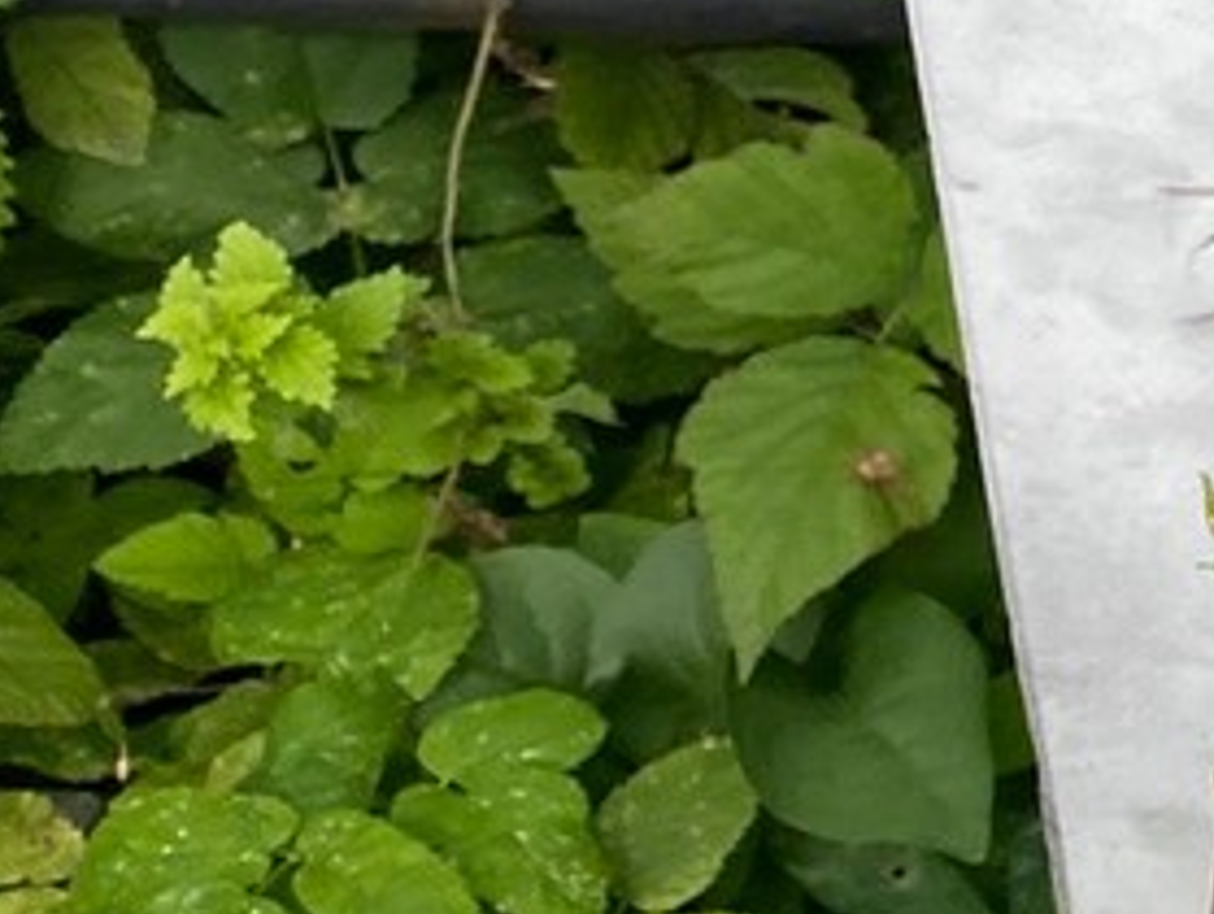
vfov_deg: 11.0
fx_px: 4706
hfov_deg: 12.3
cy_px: 13
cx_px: 2689
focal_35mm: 134
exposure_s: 1/1701
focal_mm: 4.25
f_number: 1.8
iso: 32
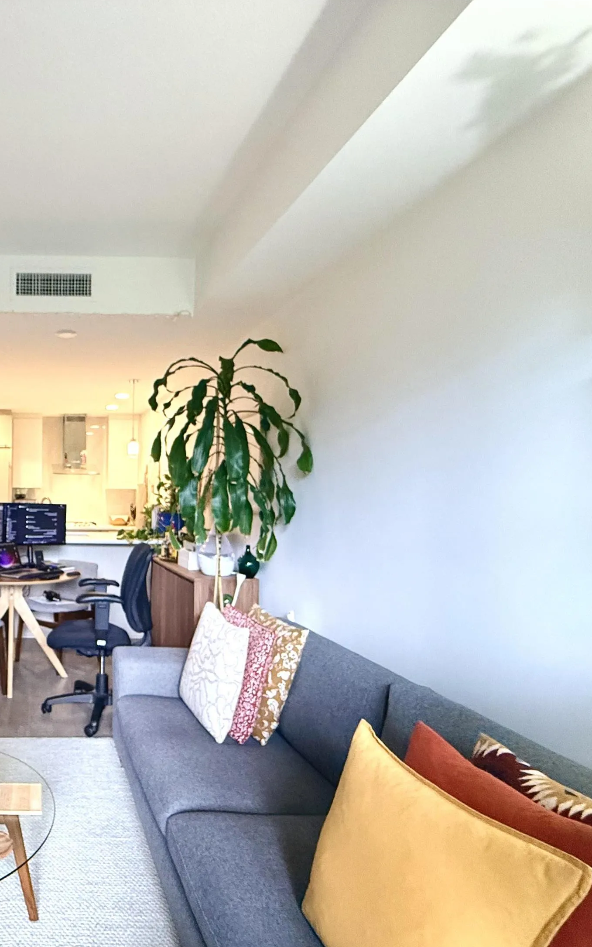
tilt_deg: +0.3
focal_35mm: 21
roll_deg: -0.7
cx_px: 41
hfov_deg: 49.8
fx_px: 542
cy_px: 497
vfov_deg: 82.2
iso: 400
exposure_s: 1/120
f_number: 2.2
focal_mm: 2.22
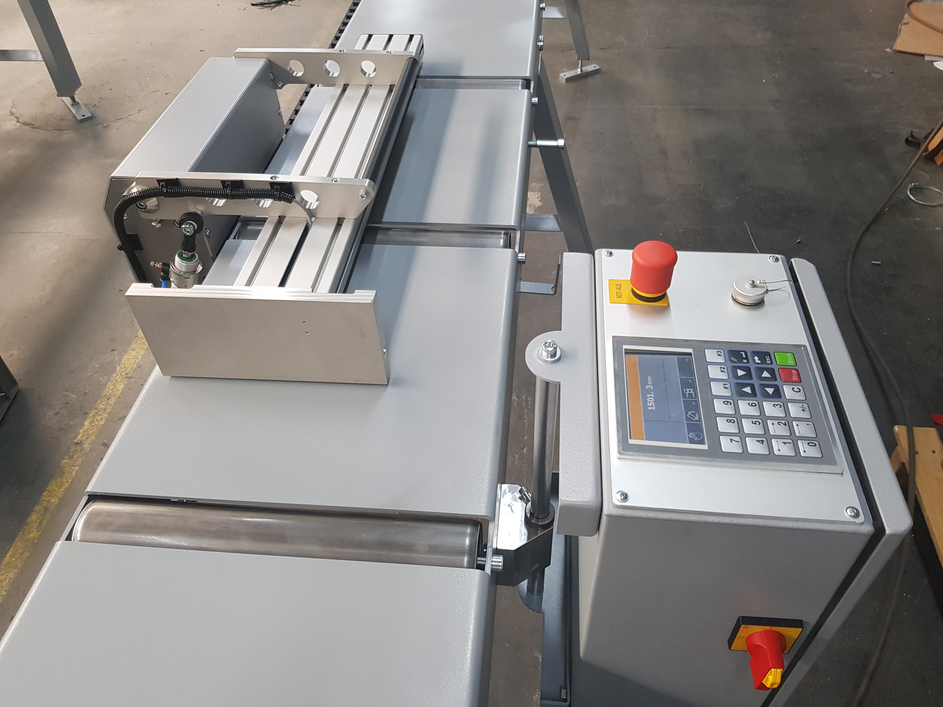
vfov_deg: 53.1
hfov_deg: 67.3
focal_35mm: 26
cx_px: 472
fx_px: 708
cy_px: 354
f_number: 1.7
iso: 125
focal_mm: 4.2
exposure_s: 1/50
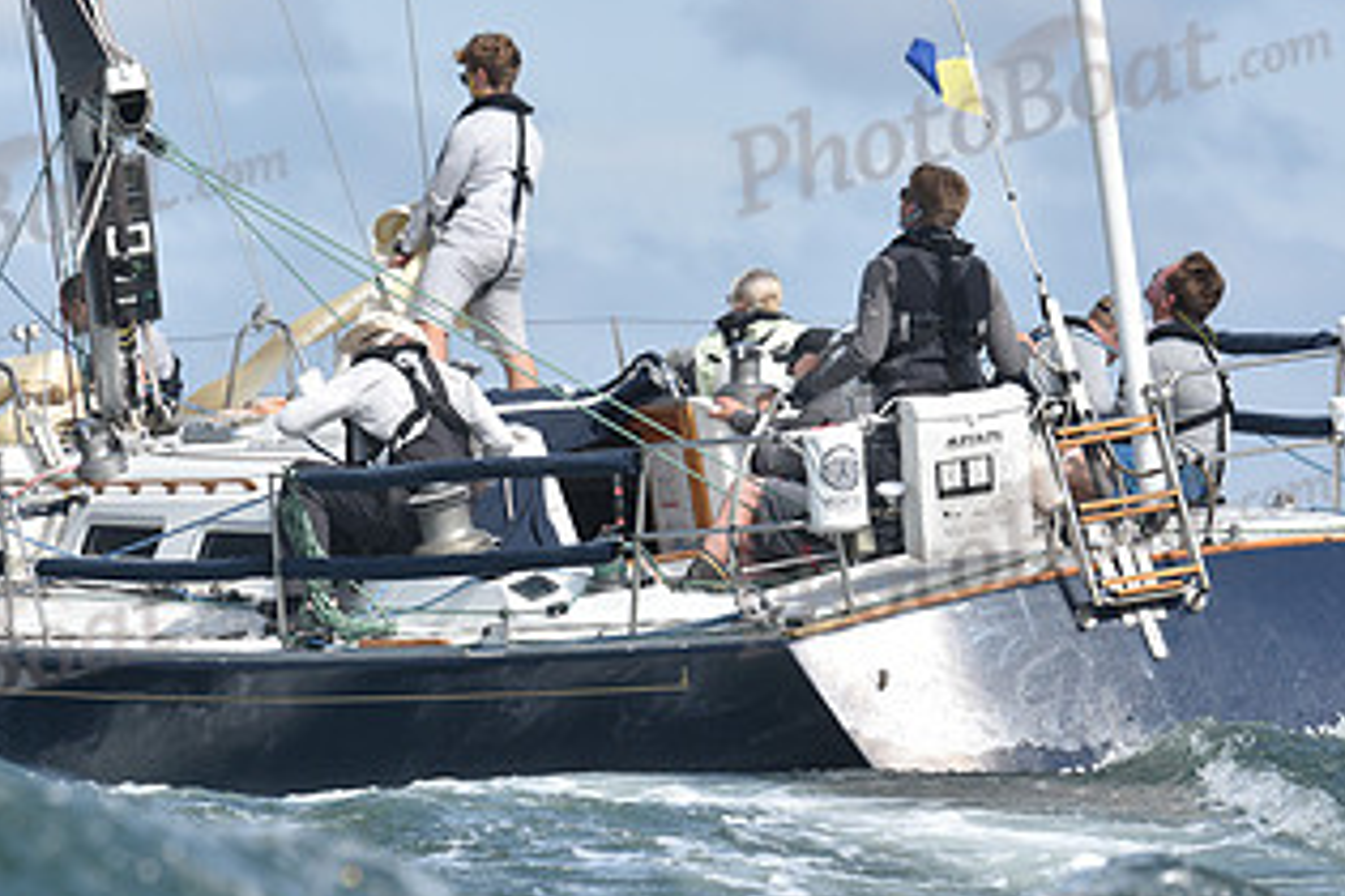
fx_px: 12029
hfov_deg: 6.4
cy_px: 386
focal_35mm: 322
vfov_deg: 4.3
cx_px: 512
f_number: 4.5
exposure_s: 1/2500
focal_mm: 175
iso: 200
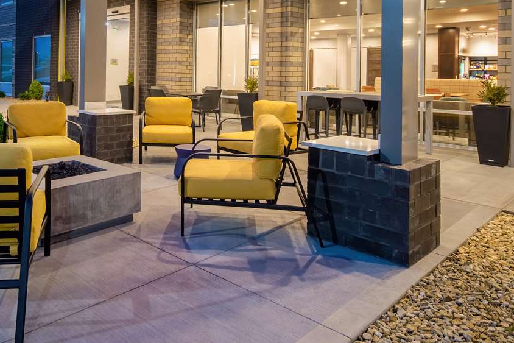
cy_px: 59
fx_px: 457
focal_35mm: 32
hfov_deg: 56.4
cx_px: 141
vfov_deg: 39.2
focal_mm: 12
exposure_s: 1/60
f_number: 7.1
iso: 250
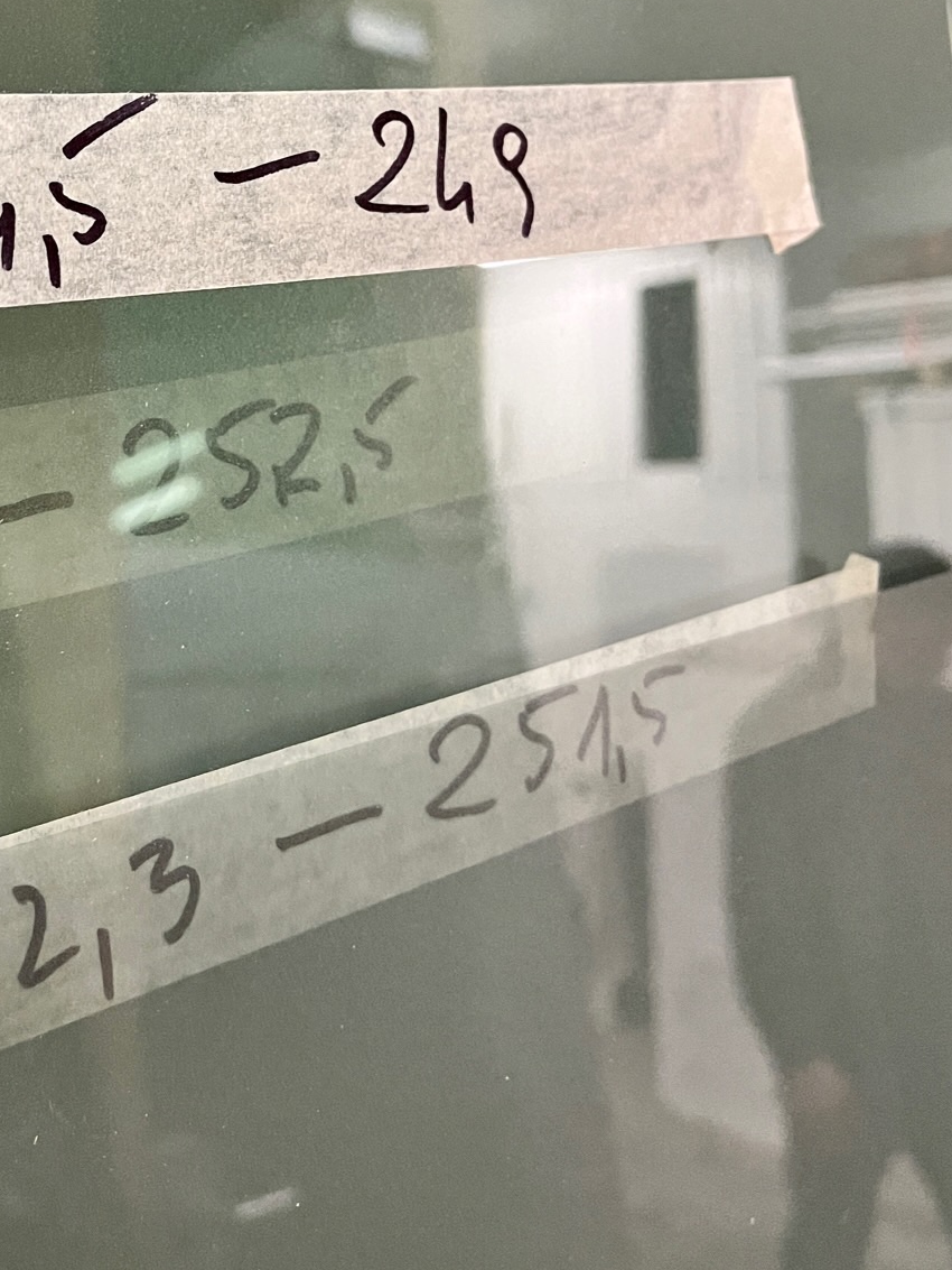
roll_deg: +0.7
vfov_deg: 38.6
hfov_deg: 29.9
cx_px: 152
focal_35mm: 47
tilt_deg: -5.0
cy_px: 221
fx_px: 1723
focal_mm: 5.1
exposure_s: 1/50
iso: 320
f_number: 1.6
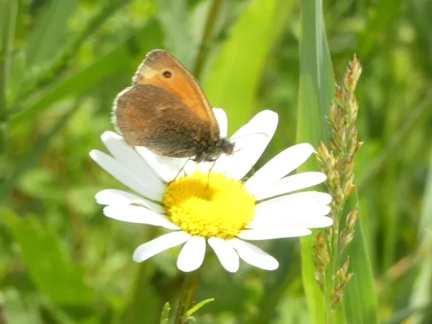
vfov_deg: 8.6
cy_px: 162
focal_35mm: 173
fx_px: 2159
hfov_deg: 11.4
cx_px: 216
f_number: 5.5
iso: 80
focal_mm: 30.9
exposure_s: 1/100
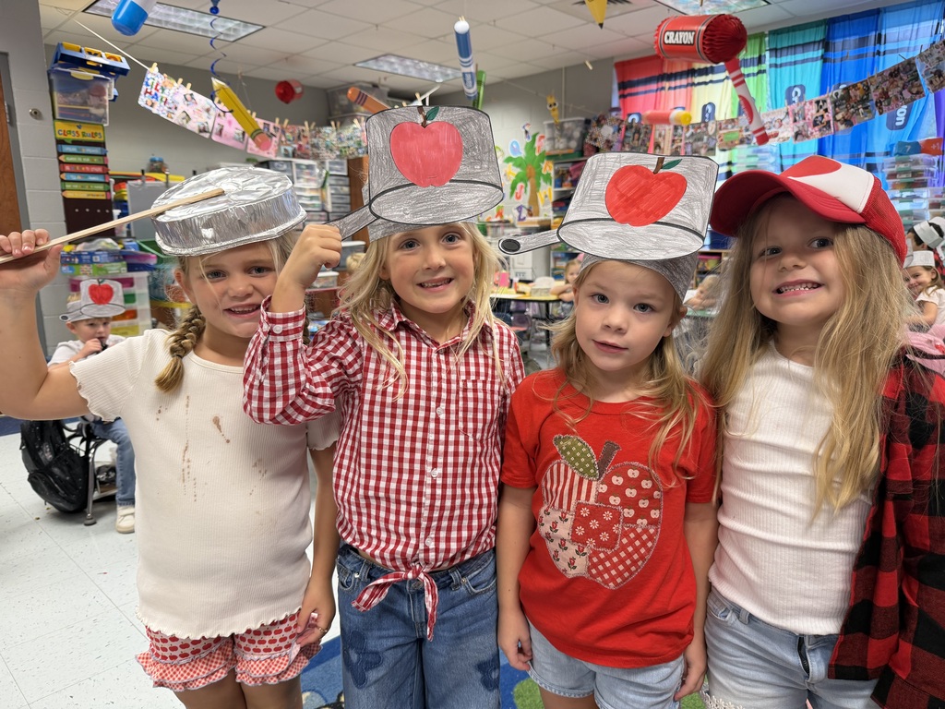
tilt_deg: -10.5
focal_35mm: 24
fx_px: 655
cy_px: 354
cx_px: 472
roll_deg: +1.7
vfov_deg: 56.8
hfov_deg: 71.6
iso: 125
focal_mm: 6.76
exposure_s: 1/60
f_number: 1.78
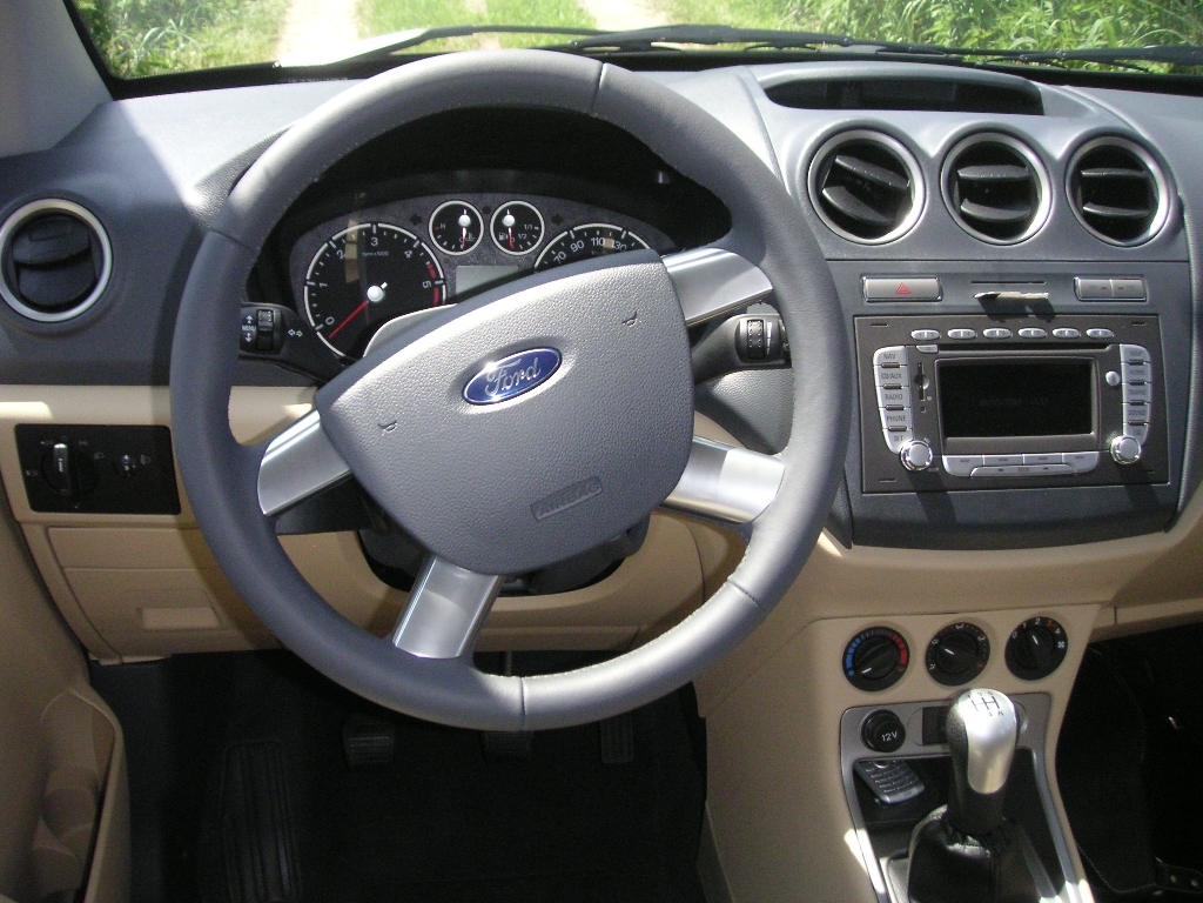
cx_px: 602
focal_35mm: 37
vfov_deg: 38.7
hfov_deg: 50.1
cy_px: 452
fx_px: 1286
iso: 200
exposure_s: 1/750
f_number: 2.8
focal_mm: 5.7
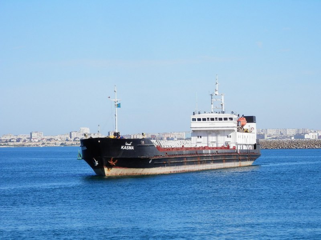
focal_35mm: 140
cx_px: 160
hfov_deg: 14.1
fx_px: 1298
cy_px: 120
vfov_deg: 10.6
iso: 80
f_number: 5.4
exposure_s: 1/500
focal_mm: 25.1
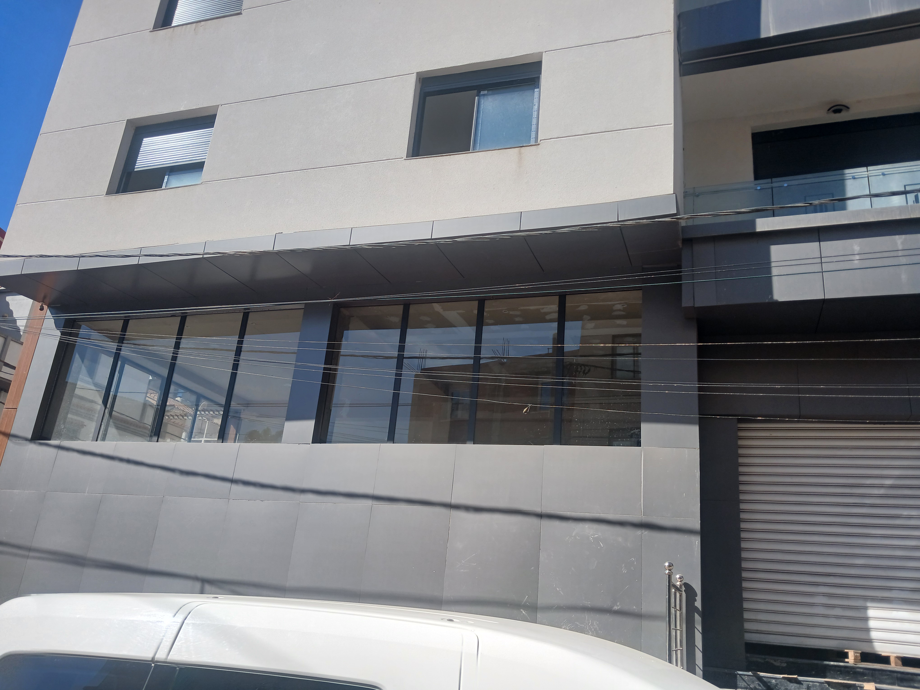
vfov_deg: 51.4
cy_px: 345
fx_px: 718
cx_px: 460
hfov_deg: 65.3
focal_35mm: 27
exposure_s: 1/514
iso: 20
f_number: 1.8
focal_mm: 3.98
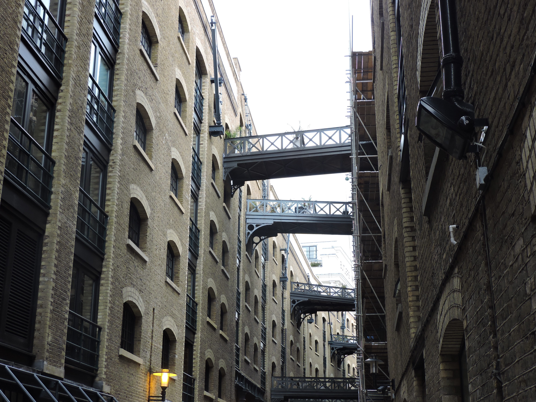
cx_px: 268
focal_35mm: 50
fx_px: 774
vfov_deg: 29.1
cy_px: 201
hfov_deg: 38.2
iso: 140
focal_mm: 8.9
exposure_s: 1/50
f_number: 3.6
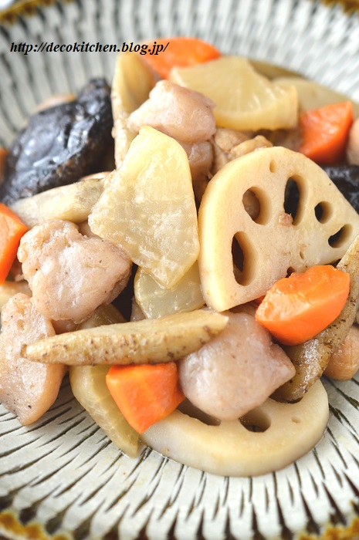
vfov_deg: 33.4
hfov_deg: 22.6
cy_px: 270
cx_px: 180
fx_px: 900
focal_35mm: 60
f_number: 3.5
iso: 200
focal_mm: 40
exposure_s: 1/60
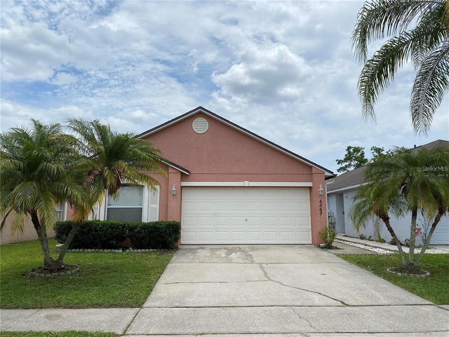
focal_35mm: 26
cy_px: 168
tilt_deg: +8.2
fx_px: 337
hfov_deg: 67.3
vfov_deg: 53.1
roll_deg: -0.4
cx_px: 224
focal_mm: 4.25
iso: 32
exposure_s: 1/5747
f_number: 1.8
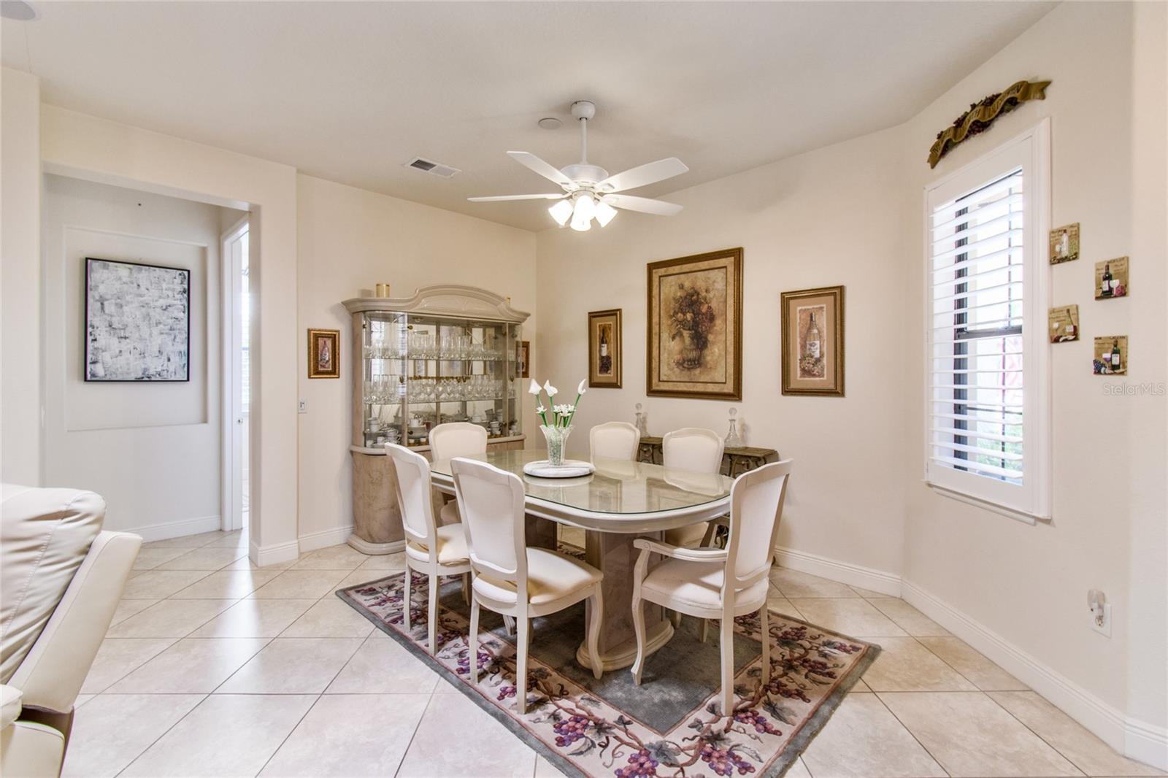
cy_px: 389
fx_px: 487
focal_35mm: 15
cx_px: 584
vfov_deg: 77.3
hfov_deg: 100.4
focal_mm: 10
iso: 100
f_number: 7.1
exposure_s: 1/6
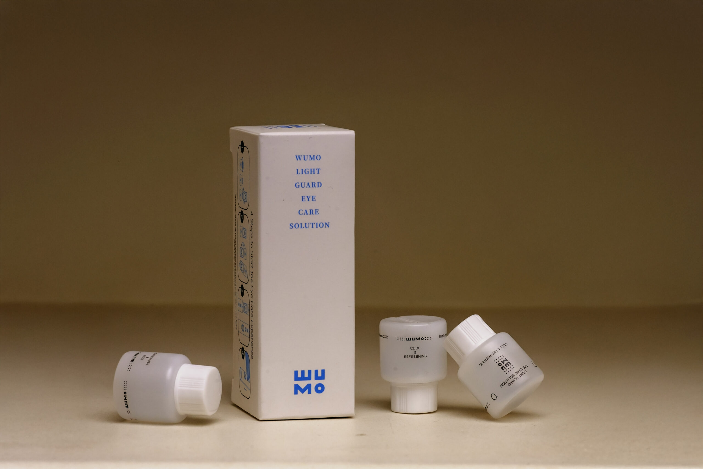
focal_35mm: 105
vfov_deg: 13.0
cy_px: 234
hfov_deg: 19.5
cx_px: 352
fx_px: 2050
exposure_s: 1/100
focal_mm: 105
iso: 1000
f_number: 14
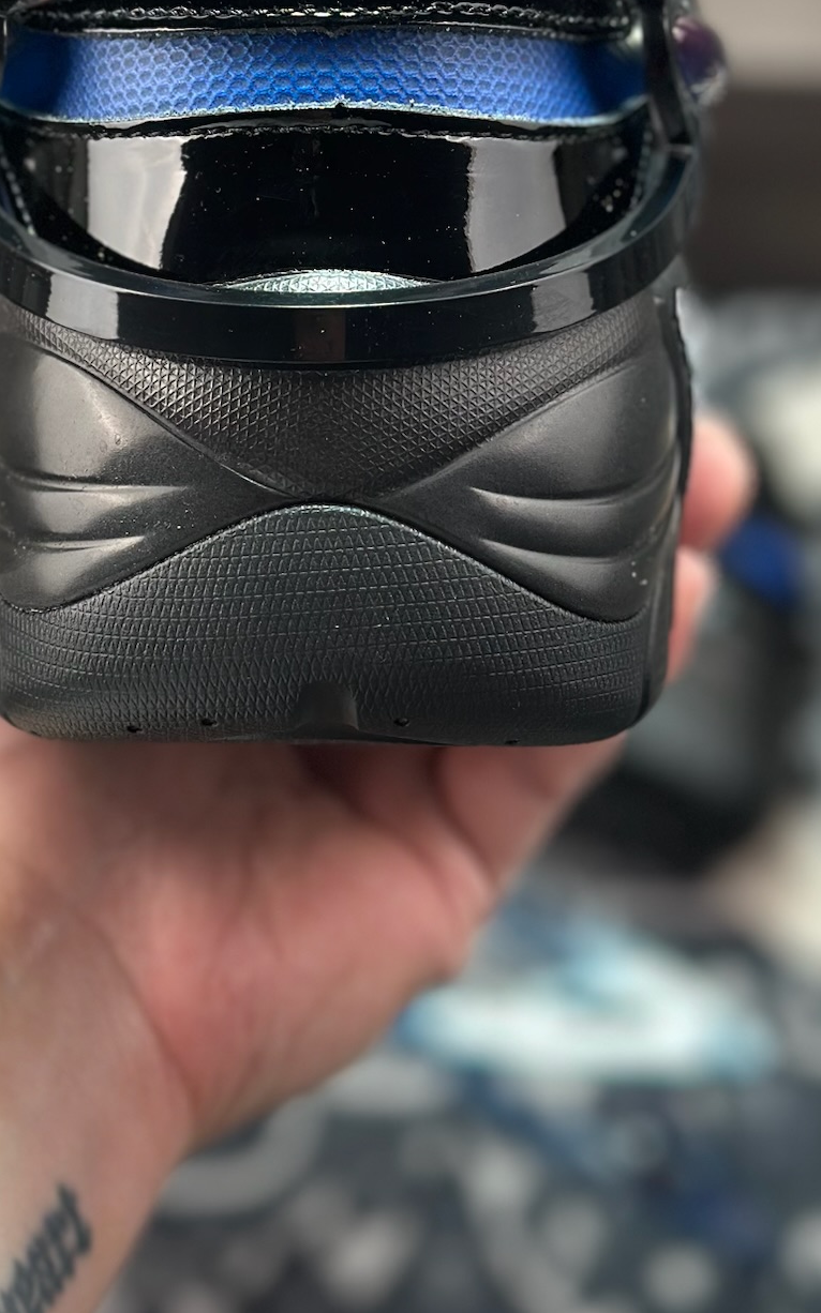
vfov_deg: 24.1
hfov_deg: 15.4
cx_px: 342
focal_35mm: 85
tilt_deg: -55.0
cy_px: 315
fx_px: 3044
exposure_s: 1/218
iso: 80
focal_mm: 6.86
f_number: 1.78
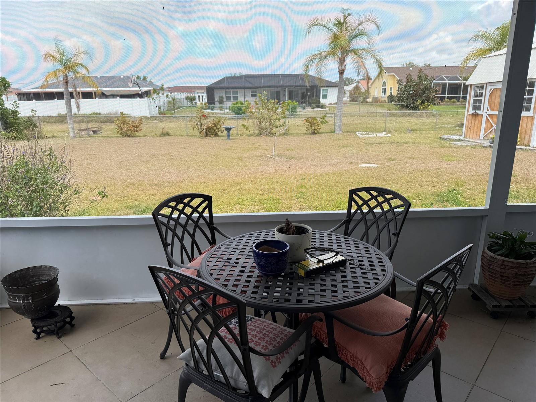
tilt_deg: -15.5
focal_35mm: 24
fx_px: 372
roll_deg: +0.8
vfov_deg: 56.8
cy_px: 201
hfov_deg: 71.6
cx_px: 268
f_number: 1.78
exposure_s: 1/1464
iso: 80
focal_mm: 6.76
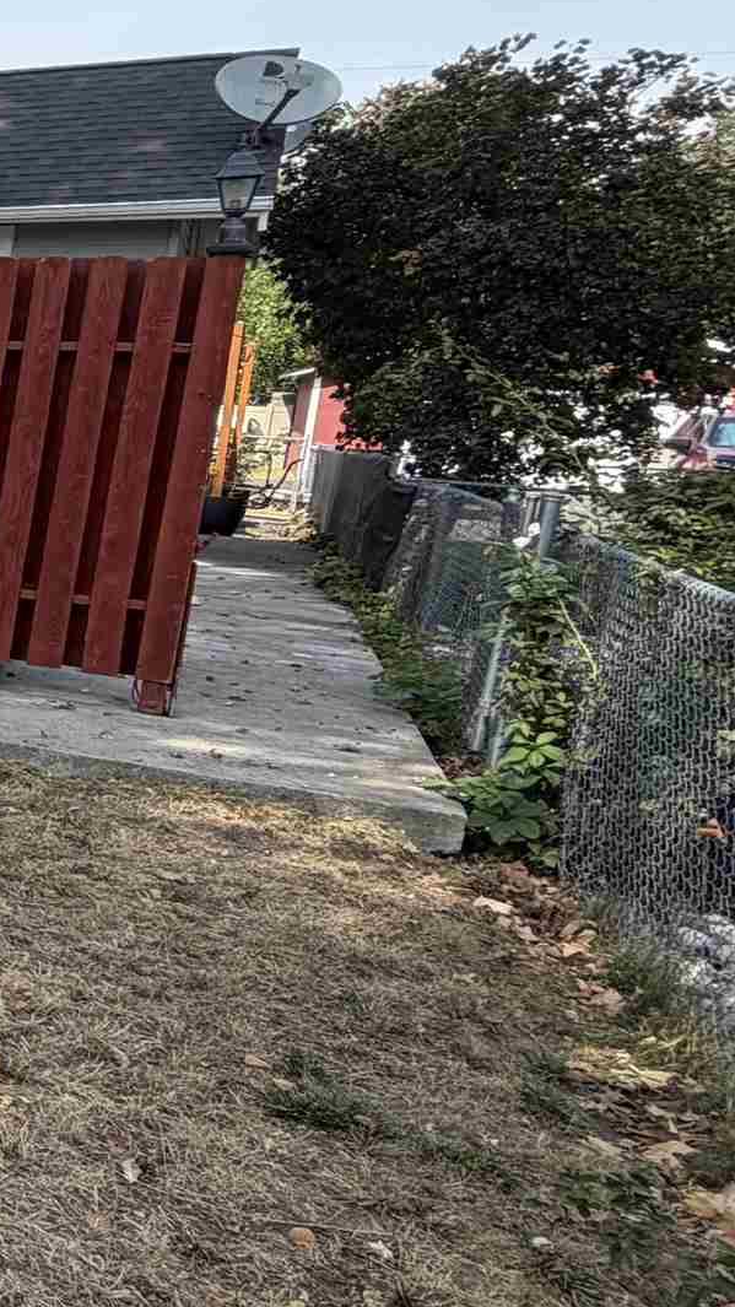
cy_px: 621
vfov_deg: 46.4
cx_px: -972
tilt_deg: -9.1
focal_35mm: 44
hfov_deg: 15.7
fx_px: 1525
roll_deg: -1.6
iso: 40
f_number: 2.2
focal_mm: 2.22
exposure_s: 1/664
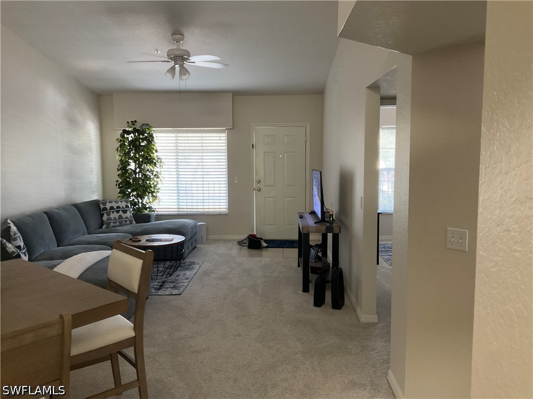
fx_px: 447
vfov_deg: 48.2
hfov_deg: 61.7
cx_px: 266
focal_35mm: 29
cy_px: 200
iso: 250
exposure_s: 1/60
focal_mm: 3
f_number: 1.8
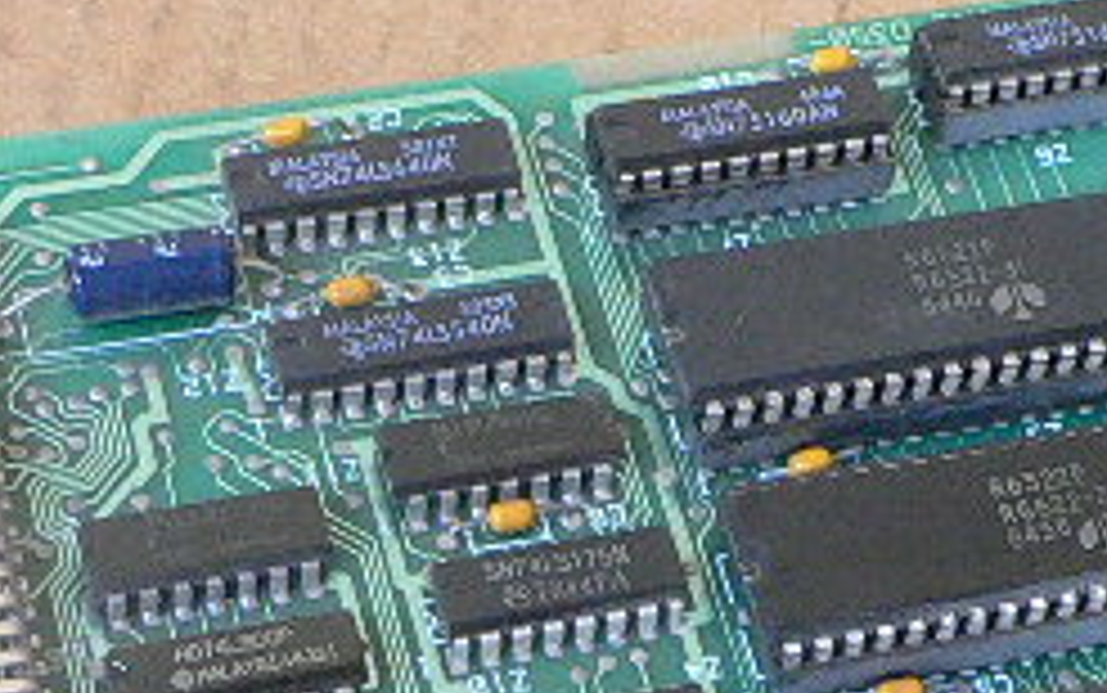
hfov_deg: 16.8
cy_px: 490
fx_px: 3743
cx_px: 788
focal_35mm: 124
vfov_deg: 10.6
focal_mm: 6
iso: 200
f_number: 2.8
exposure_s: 1/8
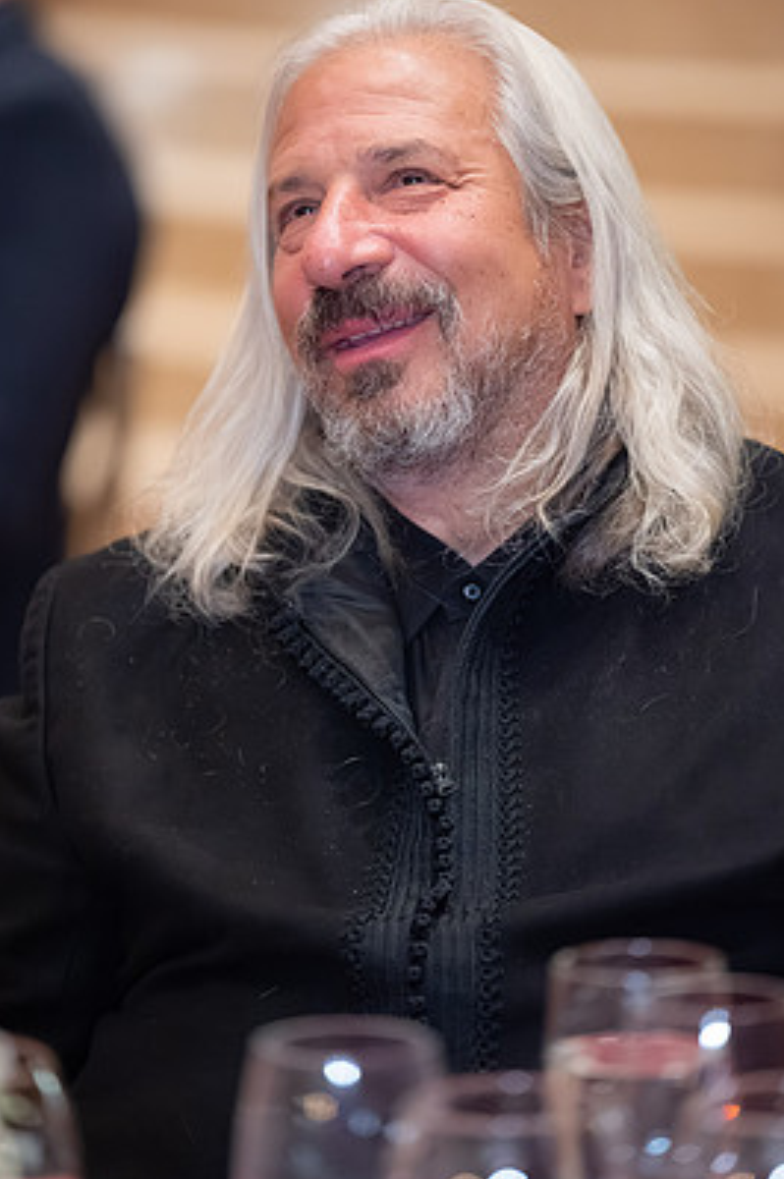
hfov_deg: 6.1
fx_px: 7362
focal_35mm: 225
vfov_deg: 9.2
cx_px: 432
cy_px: 533
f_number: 2.8
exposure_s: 1/125
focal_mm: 200
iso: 8000
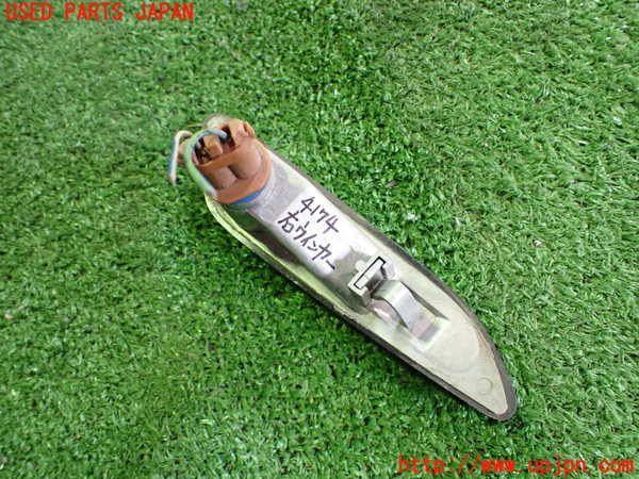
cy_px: 240
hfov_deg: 60.0
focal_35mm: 30
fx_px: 554
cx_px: 320
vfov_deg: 46.8
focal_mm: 5.4
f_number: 2.3
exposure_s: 1/60
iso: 800
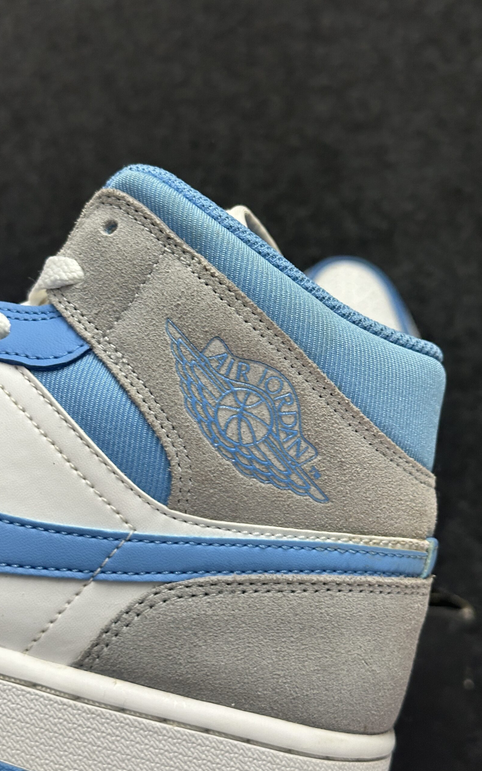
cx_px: 259
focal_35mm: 51
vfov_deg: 39.6
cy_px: 386
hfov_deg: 25.3
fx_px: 1072
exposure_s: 1/50
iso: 160
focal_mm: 6.86
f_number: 1.78
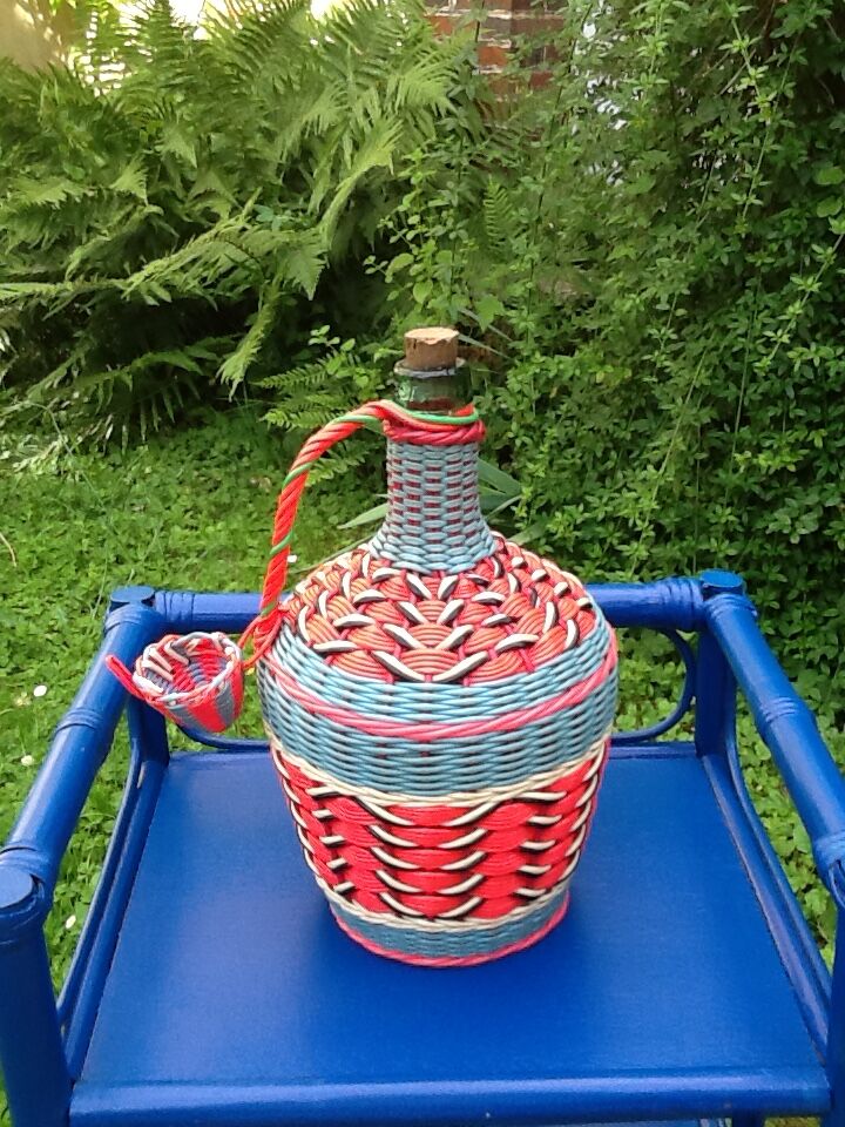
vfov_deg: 42.9
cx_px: 422
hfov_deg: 32.9
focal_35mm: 44
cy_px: 564
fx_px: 1432
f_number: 2.4
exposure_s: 1/155
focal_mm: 2.03
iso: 40
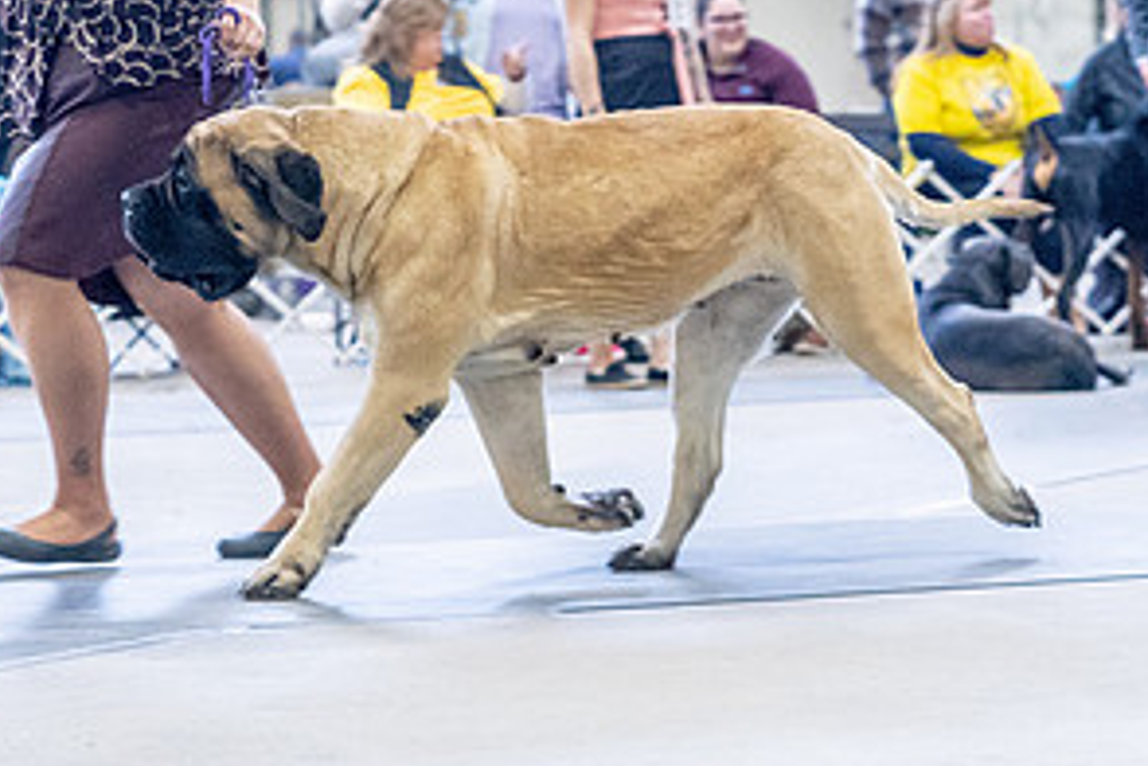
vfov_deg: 9.9
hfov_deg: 14.8
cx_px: 355
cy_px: 37
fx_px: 4400
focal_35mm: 138
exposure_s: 1/320
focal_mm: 70
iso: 6400
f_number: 3.5
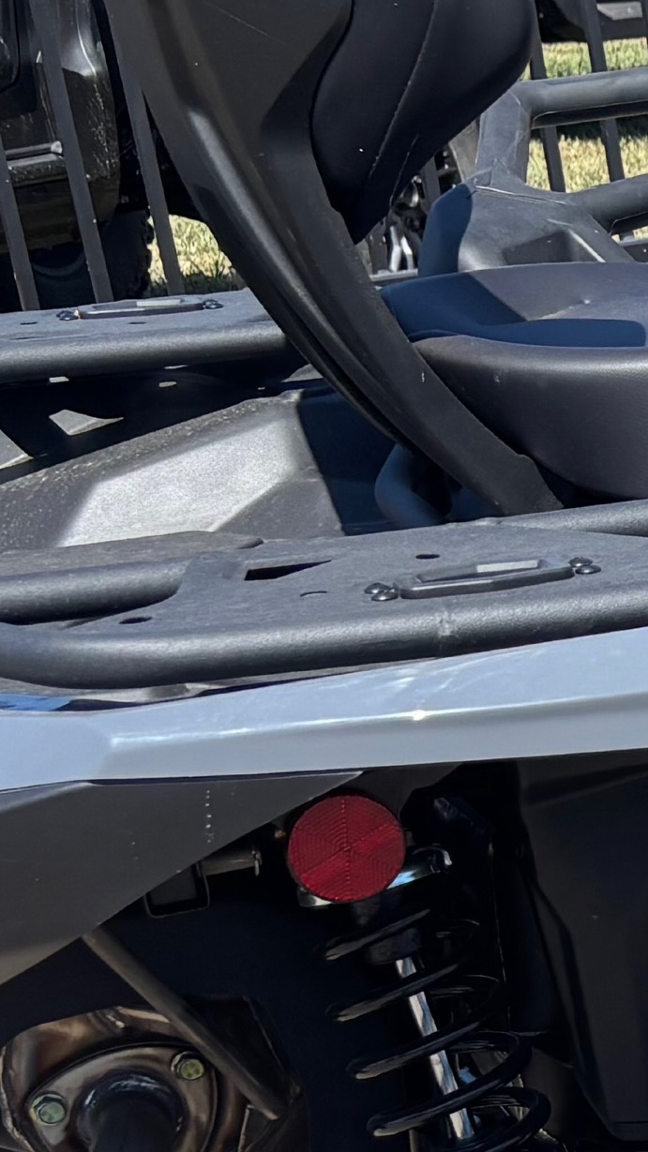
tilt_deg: -19.9
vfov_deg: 19.4
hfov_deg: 9.3
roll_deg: +3.2
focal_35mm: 109
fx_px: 3331
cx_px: 1797
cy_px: 946
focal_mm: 5.96
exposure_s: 1/2342
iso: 50
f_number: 1.6
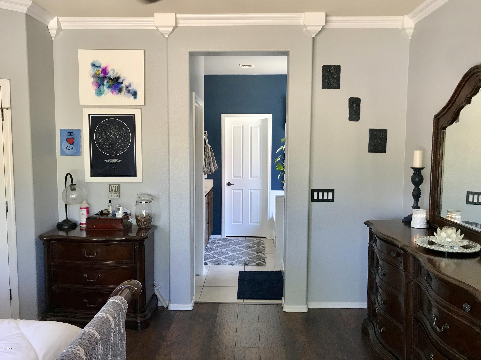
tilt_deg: -5.1
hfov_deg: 63.4
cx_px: 240
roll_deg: -0.7
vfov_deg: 49.7
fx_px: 389
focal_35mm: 28
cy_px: 180
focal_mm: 3.99
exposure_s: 1/30
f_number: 1.8
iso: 25
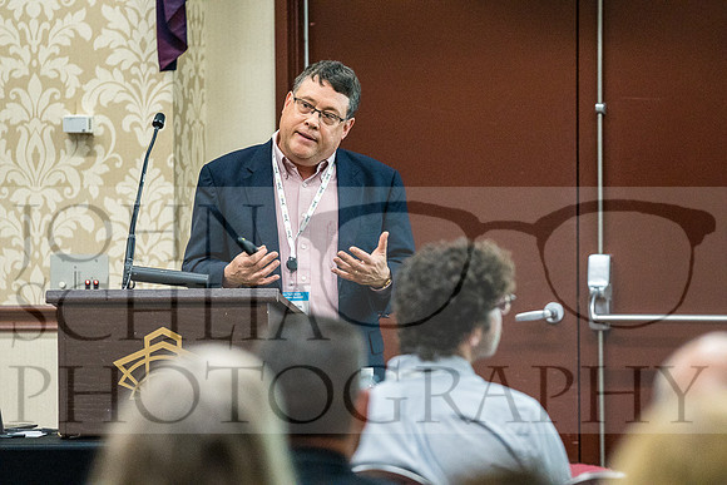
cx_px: 364
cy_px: 242
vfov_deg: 5.1
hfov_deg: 7.7
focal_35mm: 268
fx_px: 5413
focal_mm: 179
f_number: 3.5
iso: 3200
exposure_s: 1/160
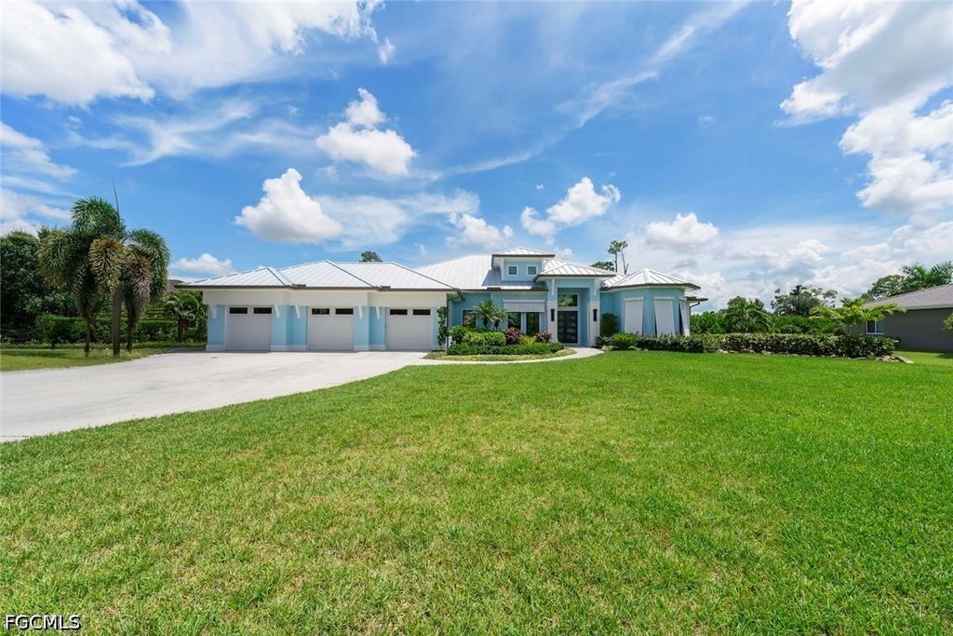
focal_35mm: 12
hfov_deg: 112.6
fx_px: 318
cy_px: 318
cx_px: 476
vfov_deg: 90.0
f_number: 11
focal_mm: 12
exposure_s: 1/640
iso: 400
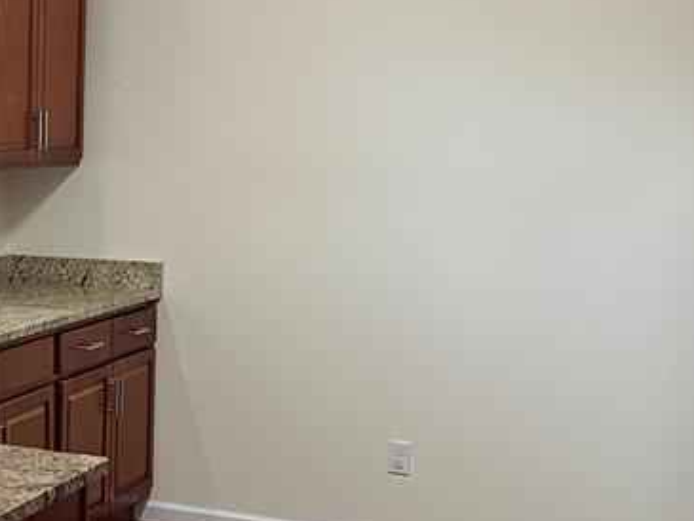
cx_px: -99
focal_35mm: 73
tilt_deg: -7.5
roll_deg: +0.3
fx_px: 1464
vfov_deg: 20.2
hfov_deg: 24.6
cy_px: 289
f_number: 1.6
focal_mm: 5.1
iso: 250
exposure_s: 1/60
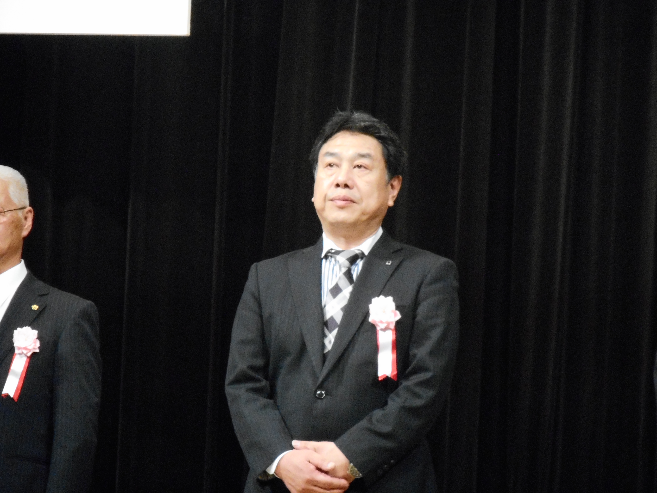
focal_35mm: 200
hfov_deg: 9.9
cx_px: 328
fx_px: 3796
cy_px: 246
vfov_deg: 7.4
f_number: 6.6
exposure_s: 1/10
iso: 800
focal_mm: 36
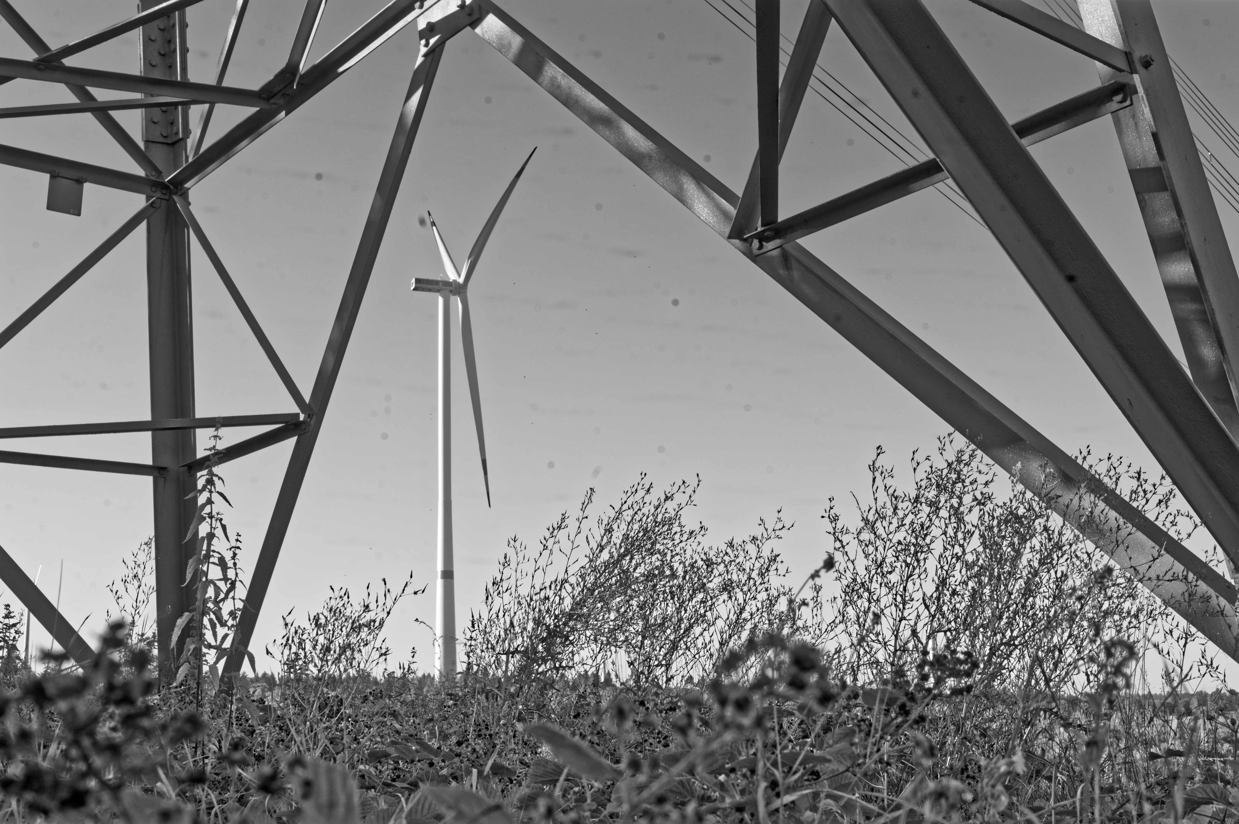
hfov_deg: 48.5
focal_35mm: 40
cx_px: 620
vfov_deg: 33.4
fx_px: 1376
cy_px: 412
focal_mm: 40
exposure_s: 1/100
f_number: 13
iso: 100
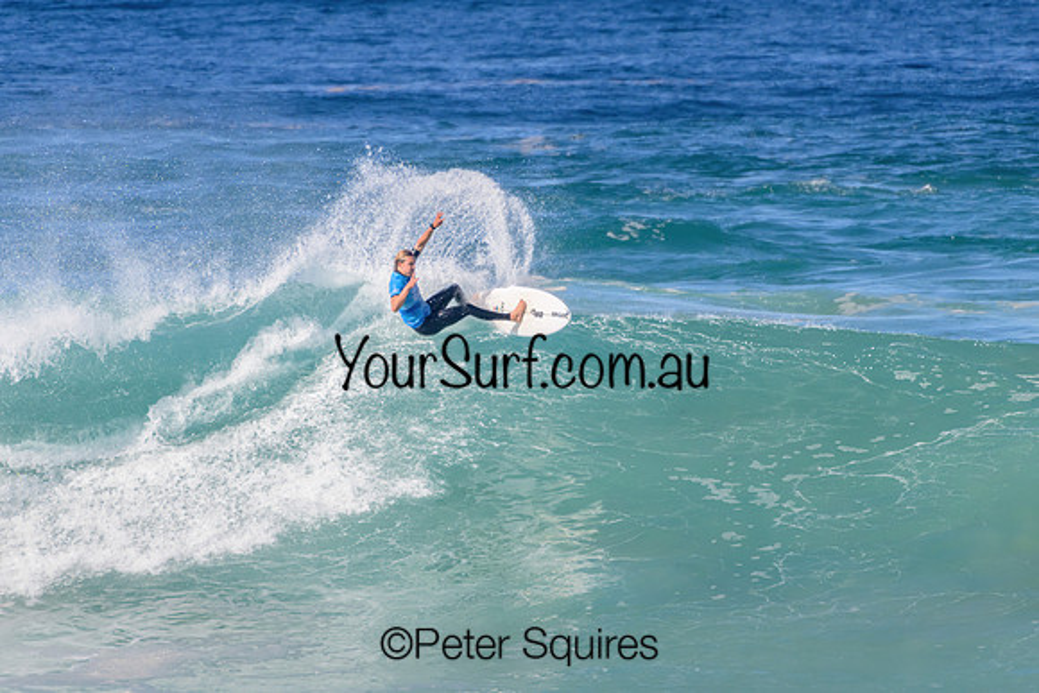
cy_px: 346
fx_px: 25980
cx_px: 520
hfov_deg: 2.3
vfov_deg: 1.5
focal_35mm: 900
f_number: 11
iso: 1250
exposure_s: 1/2500
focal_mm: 900
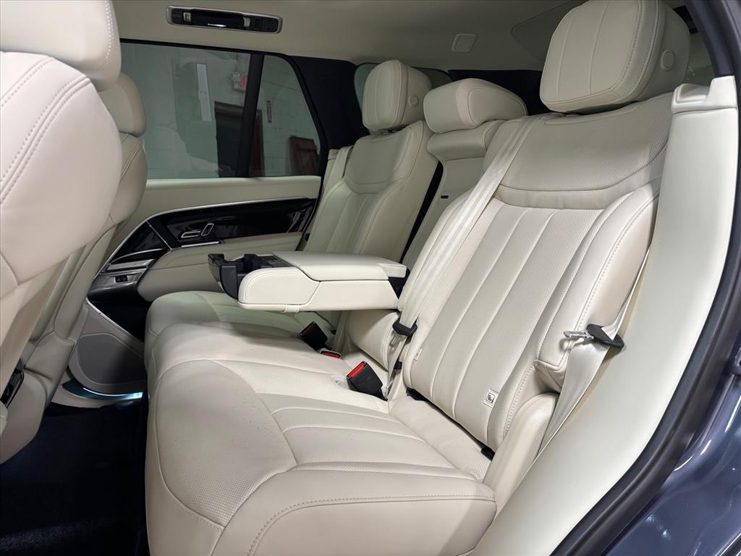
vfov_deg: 53.1
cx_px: 370
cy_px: 278
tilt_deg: -10.8
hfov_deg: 67.3
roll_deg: +0.6
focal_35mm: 26
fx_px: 557
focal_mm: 5.96
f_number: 1.6
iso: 80
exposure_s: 1/120
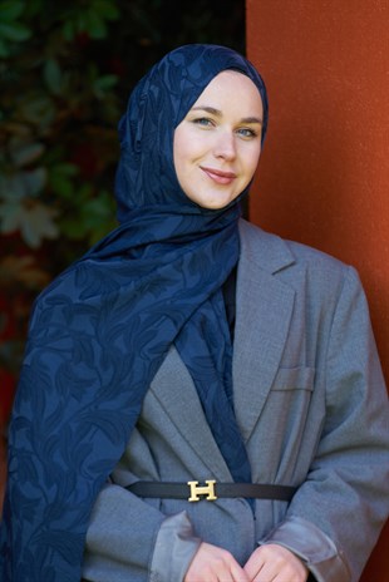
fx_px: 2719
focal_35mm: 168
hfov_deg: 8.2
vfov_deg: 12.2
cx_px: 194
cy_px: 291
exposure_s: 1/200
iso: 200
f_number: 4
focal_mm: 168
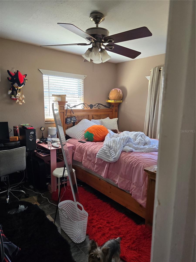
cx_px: 98
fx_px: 174
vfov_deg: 73.9
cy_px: 131
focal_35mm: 23
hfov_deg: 58.9
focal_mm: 6.3
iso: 250
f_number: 1.7
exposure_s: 1/120
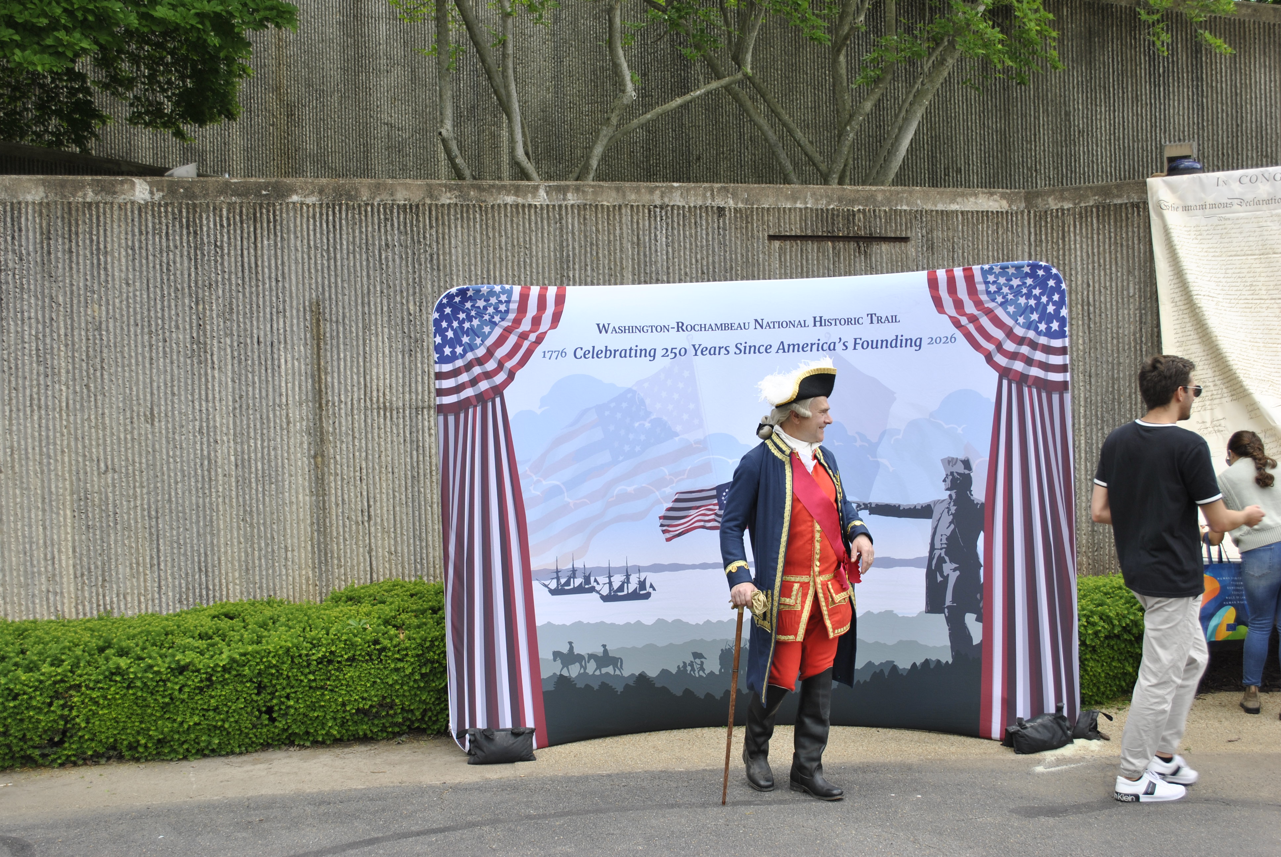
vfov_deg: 37.0
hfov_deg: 53.1
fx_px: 1283
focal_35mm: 36
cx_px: 640
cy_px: 428
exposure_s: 1/160
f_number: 5
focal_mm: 24
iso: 100
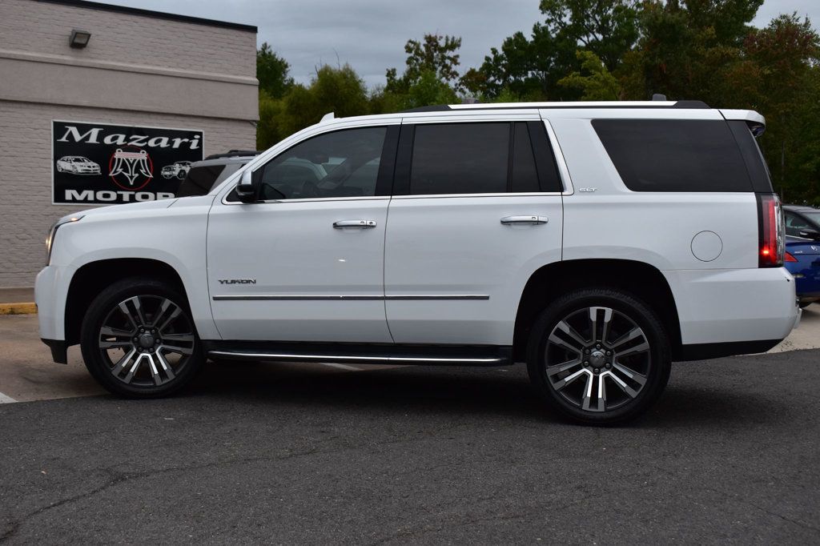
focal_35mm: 44
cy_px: 273
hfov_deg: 45.0
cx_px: 410
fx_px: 990
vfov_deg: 30.8
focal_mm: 29
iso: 400
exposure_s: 1/50
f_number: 8
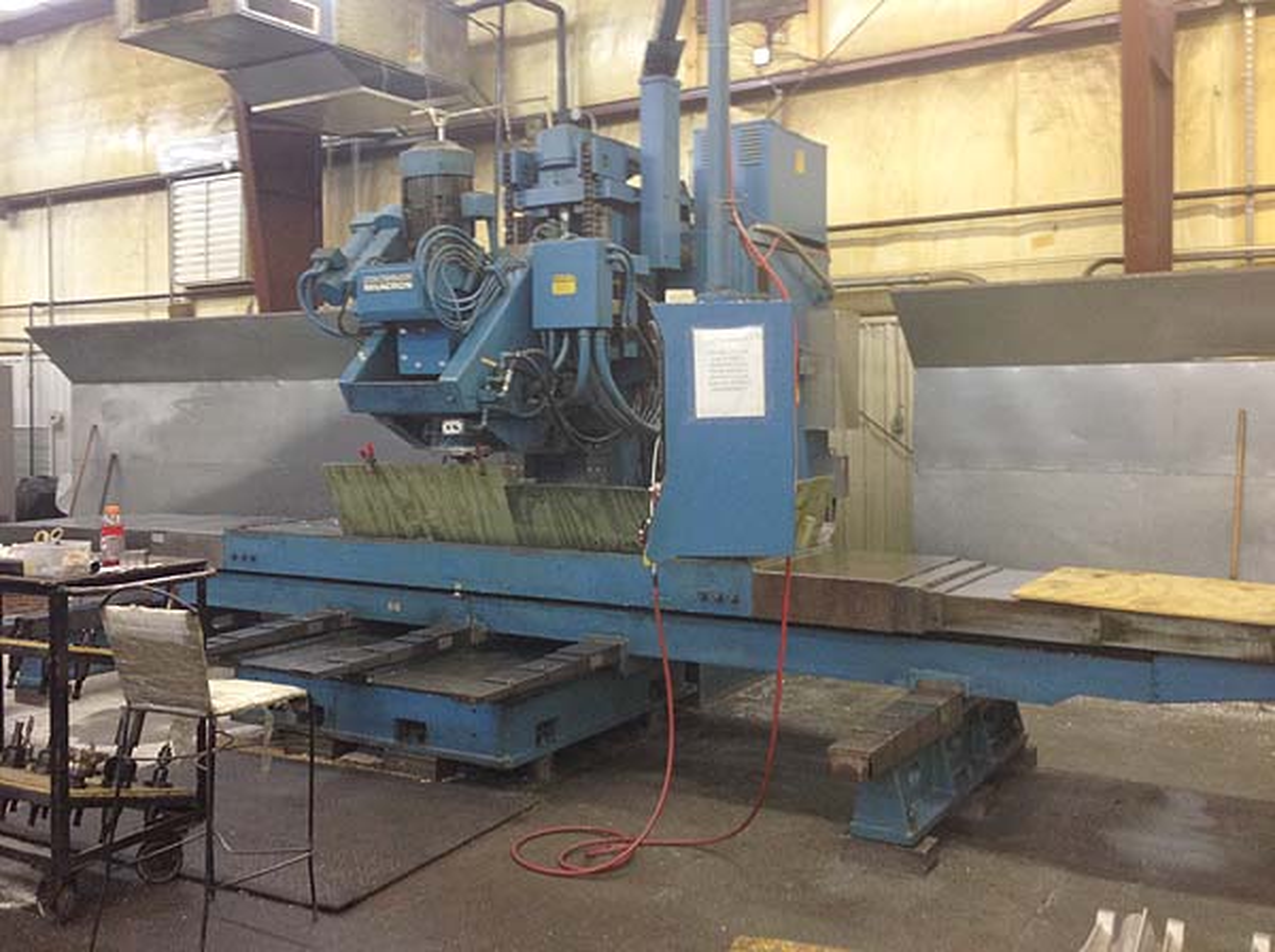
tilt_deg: -0.3
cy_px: 476
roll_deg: +0.1
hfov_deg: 55.4
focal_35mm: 33
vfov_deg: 42.8
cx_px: 638
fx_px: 1214
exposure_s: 1/20
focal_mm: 4.12
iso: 125
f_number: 2.4
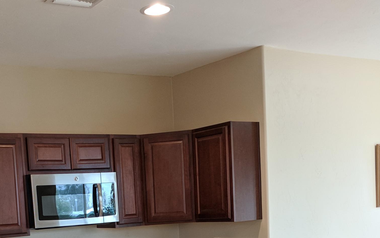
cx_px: 111
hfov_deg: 36.3
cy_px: 265
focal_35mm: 55
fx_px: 570
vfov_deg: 22.2
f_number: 2
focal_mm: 4.67
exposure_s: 1/60
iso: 248
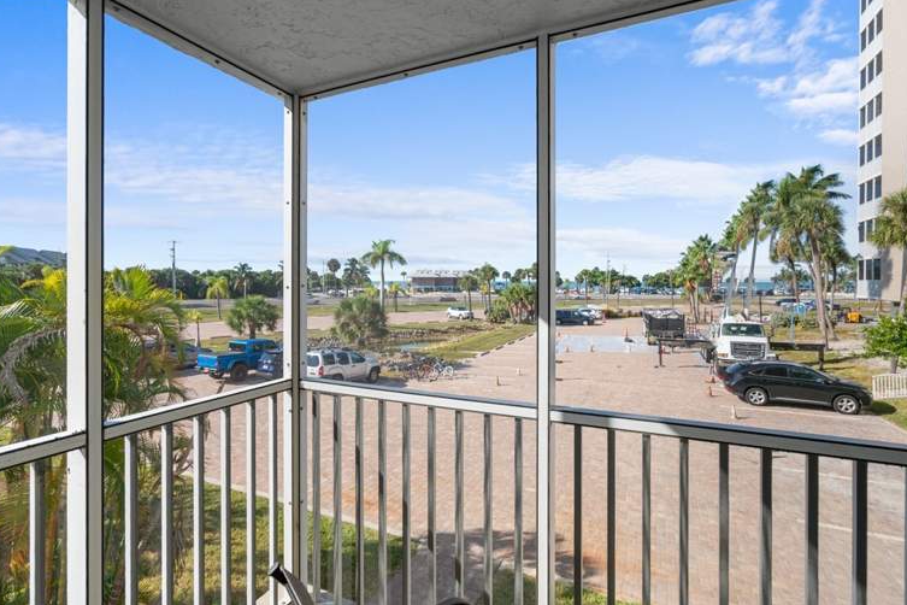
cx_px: 448
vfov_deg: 70.4
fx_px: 428
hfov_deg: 93.3
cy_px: 312
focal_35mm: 17
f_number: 8
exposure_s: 1/50
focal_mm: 16
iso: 100
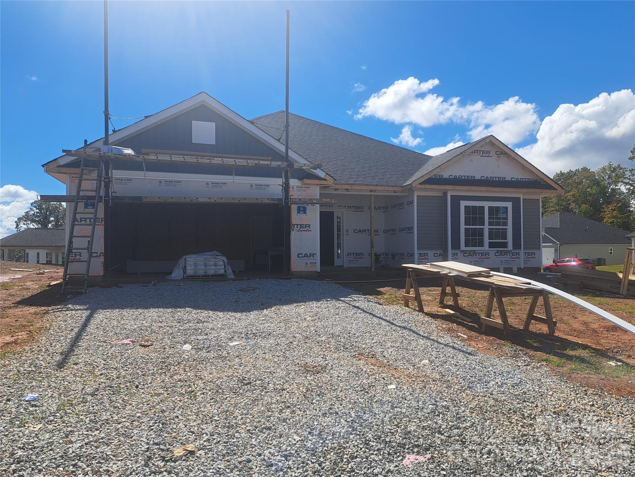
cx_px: 318
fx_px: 440
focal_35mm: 24
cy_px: 238
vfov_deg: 56.8
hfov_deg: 71.6
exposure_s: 1/1684
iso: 50
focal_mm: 5.23
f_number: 1.8
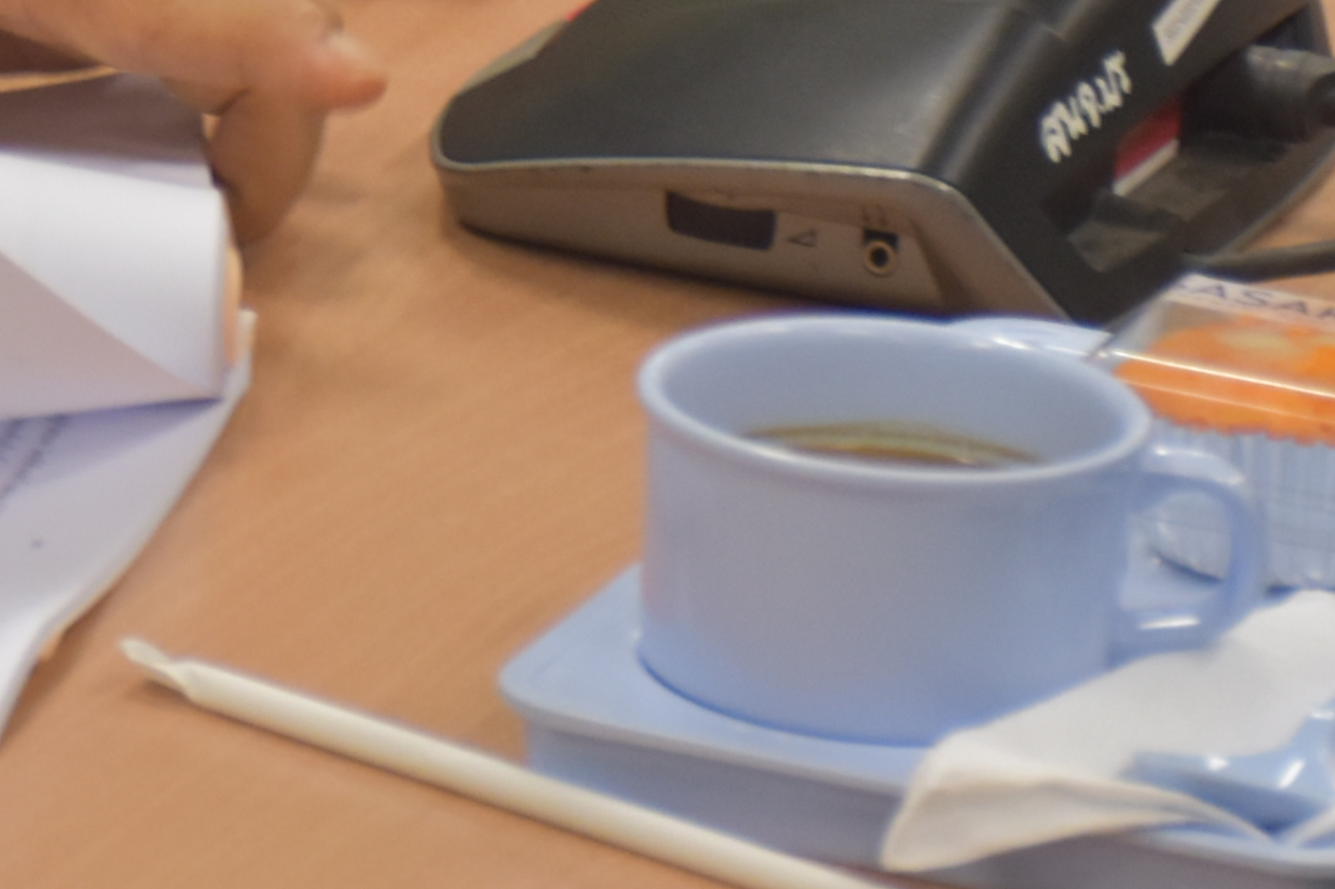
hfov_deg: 5.3
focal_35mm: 382
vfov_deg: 3.6
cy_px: -862
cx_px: -999
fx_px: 14162
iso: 720
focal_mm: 60
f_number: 5
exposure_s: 1/60
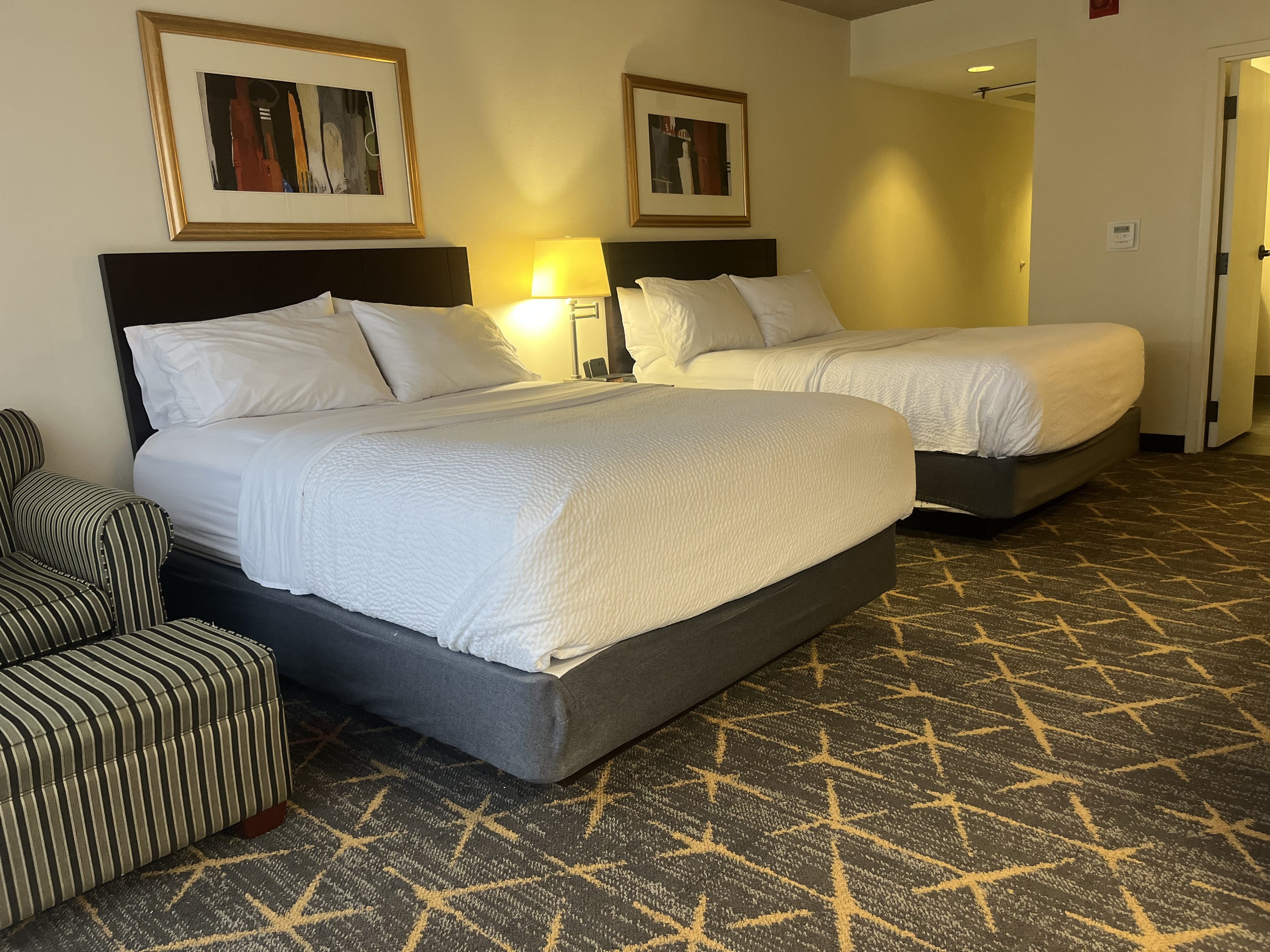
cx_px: 635
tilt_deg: -12.3
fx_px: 954
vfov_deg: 53.1
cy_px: 476
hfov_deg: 67.3
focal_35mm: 26
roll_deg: +3.3
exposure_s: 1/60
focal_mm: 5.1
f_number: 1.6
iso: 200
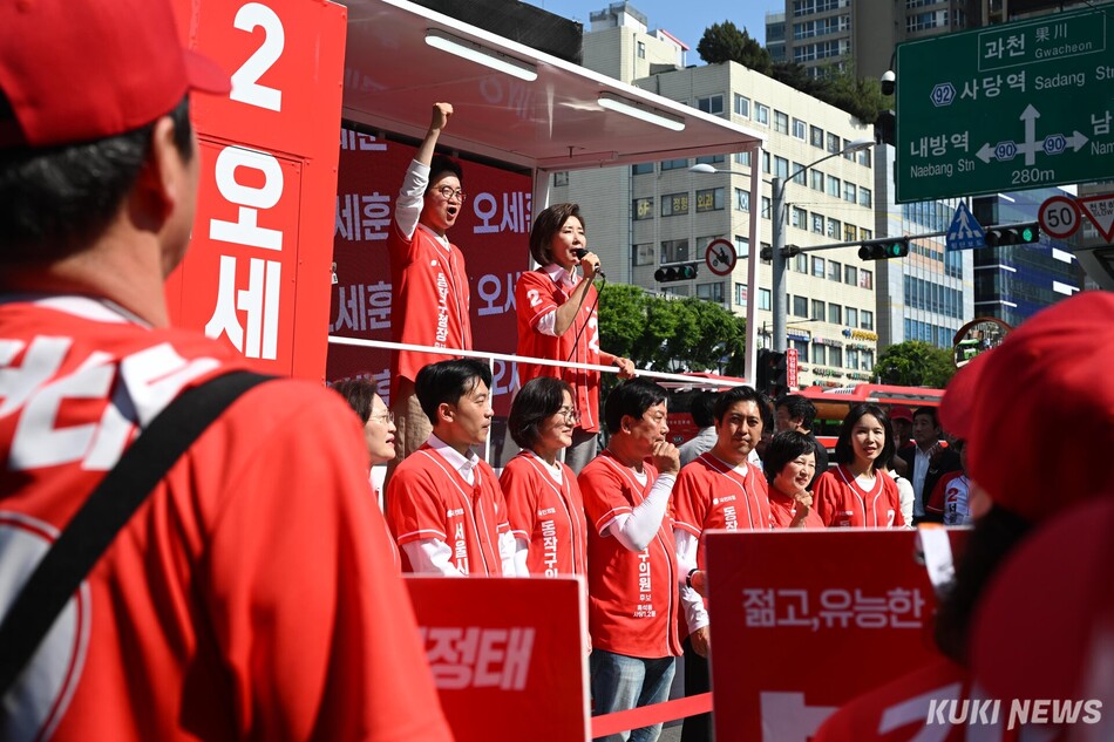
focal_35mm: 45
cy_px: 371
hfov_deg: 43.6
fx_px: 1392
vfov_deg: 29.9
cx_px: 557
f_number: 7.1
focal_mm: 45
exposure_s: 1/800
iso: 220
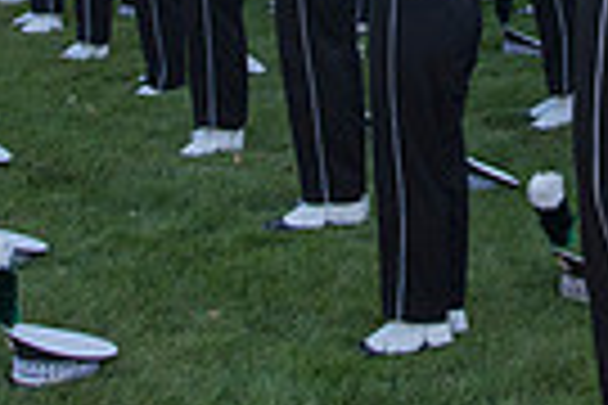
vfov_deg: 12.1
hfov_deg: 19.6
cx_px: 486
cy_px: -353
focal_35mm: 103
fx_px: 1739
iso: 400
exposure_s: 1/1250
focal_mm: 24
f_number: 5
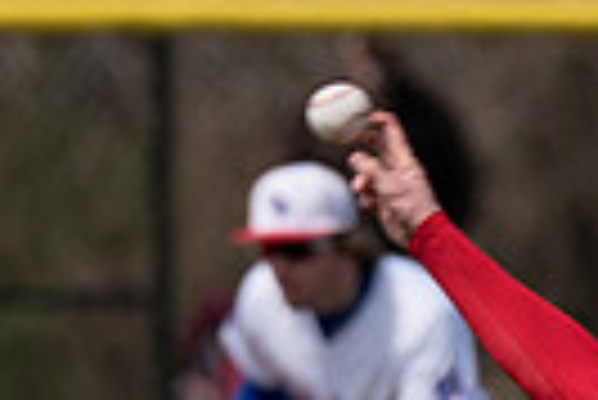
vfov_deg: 0.9
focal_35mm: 1530
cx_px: 910
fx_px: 25442
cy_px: 678
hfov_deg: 1.3
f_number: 3.2
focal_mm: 200
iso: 100
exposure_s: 1/2000
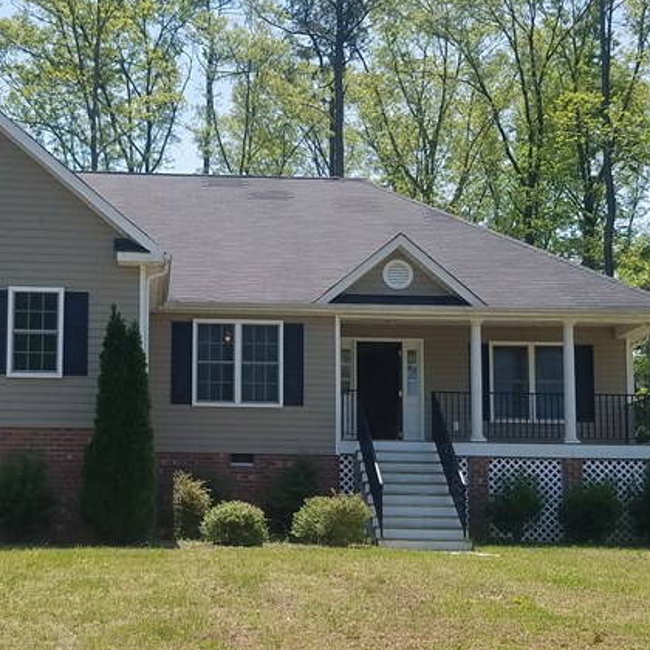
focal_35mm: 56
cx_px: 223
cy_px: 388
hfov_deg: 30.4
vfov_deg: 30.5
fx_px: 1190
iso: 50
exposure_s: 1/2080
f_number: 1.7
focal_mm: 4.2
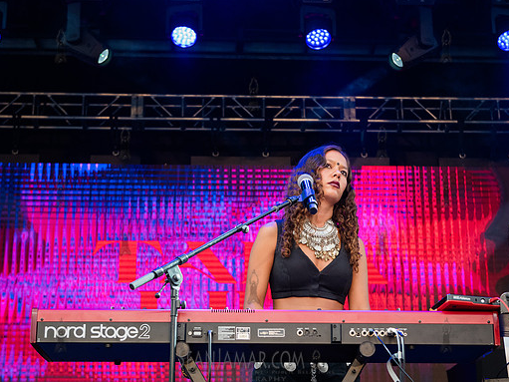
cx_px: 253
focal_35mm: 72
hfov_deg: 27.0
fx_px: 1058
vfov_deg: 20.4
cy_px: 206
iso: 3200
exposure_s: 1/1000
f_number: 4.5
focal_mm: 58
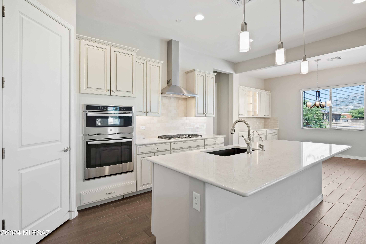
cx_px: 183
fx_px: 183
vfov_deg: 67.4
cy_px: 122
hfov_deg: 90.0
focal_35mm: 18
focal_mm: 18
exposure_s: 1/6
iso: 400
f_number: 8
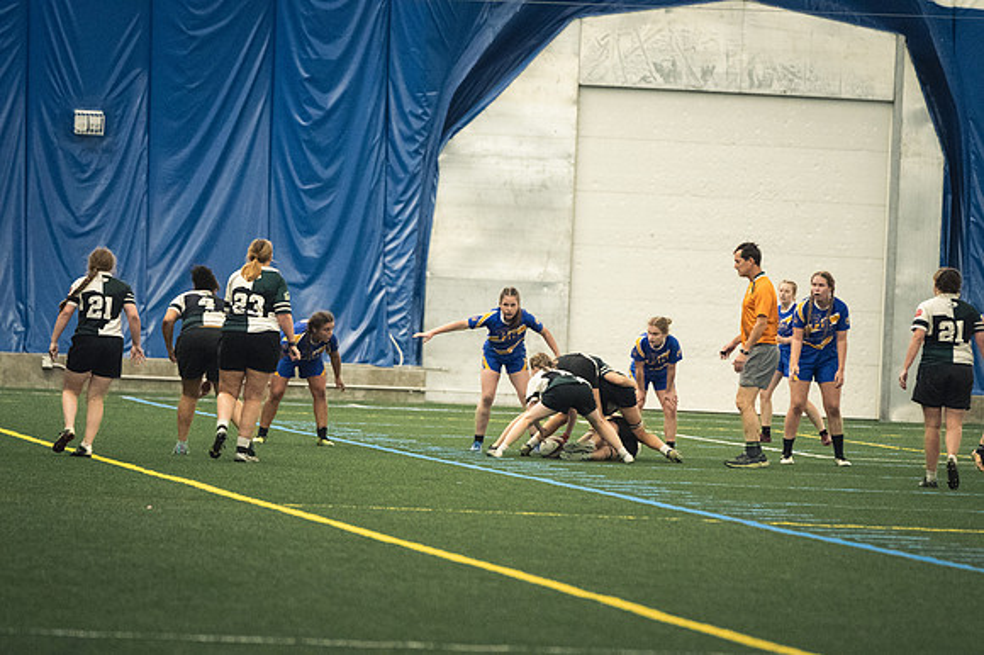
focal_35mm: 300
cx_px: 492
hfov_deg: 6.9
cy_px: 328
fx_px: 8195
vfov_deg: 4.6
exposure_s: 1/500
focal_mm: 200
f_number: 2.8
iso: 5600
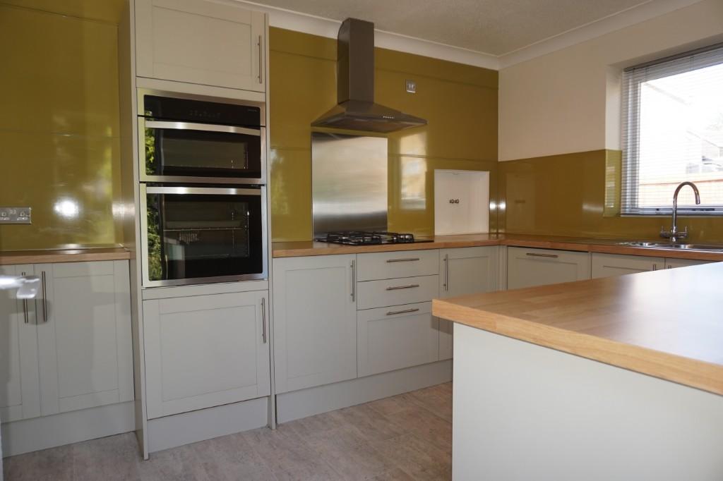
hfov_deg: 73.8
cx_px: 362
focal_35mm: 24
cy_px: 240
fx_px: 482
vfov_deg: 53.1
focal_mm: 16
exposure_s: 1/60
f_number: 4
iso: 125
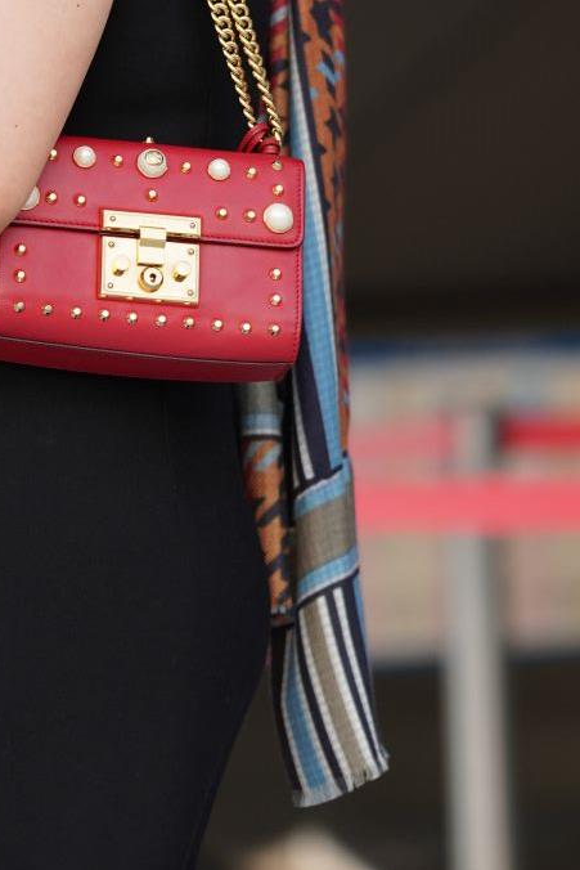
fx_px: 11497
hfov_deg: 2.9
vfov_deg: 4.3
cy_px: 670
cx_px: -21
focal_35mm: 476
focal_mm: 135
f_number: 2.2
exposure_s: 1/500
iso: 400
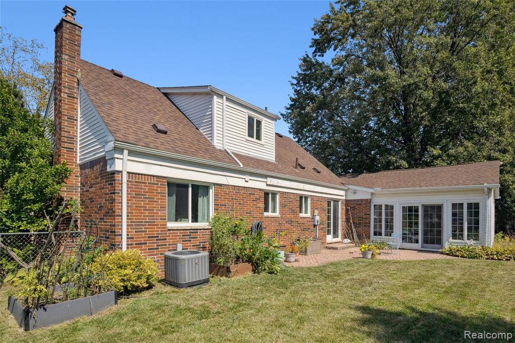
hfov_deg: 90.0
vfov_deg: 67.3
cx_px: 258
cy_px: 172
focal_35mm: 18
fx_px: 257
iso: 500
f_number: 8
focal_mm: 12
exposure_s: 1/3200
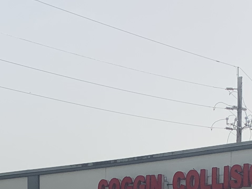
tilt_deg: +0.1
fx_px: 801
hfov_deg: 17.9
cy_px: 321
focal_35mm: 110
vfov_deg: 12.5
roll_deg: -1.0
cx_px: 143
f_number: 1.8
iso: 25
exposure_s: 1/2994
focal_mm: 4.25
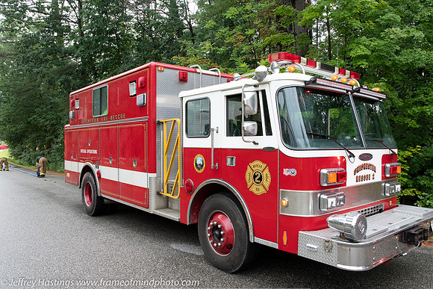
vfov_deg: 48.0
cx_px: 216
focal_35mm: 27
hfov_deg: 67.4
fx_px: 325
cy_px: 144
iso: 1000
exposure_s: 1/80
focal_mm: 18
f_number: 6.3
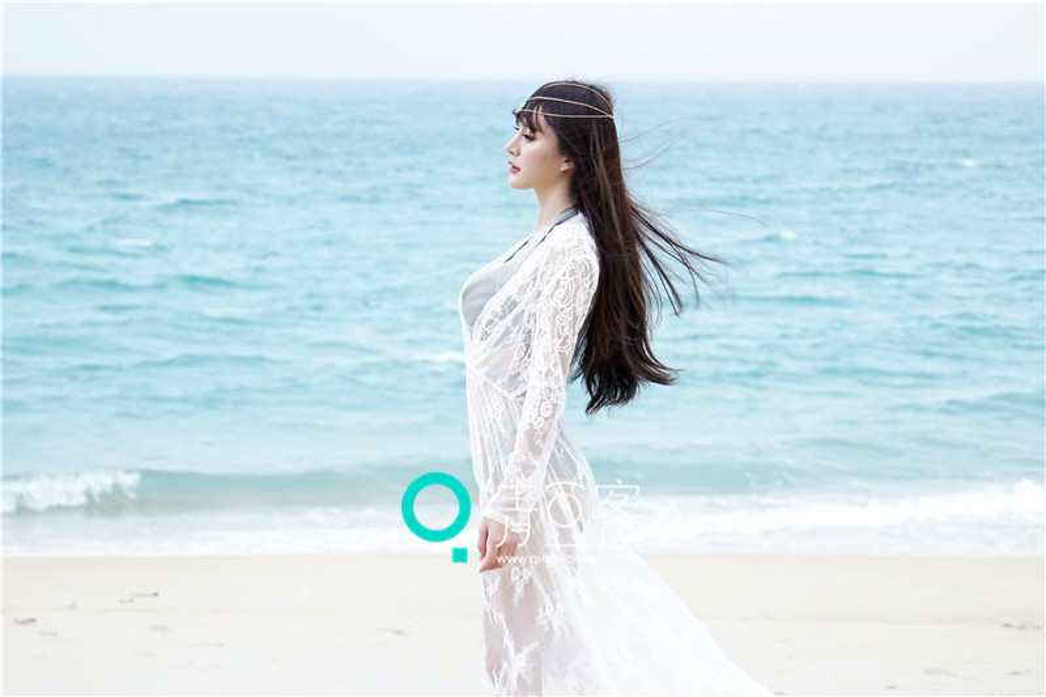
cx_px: 523
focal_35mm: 105
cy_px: 348
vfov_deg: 13.0
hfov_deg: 19.5
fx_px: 3050
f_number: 4
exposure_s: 1/90
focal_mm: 70
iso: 125
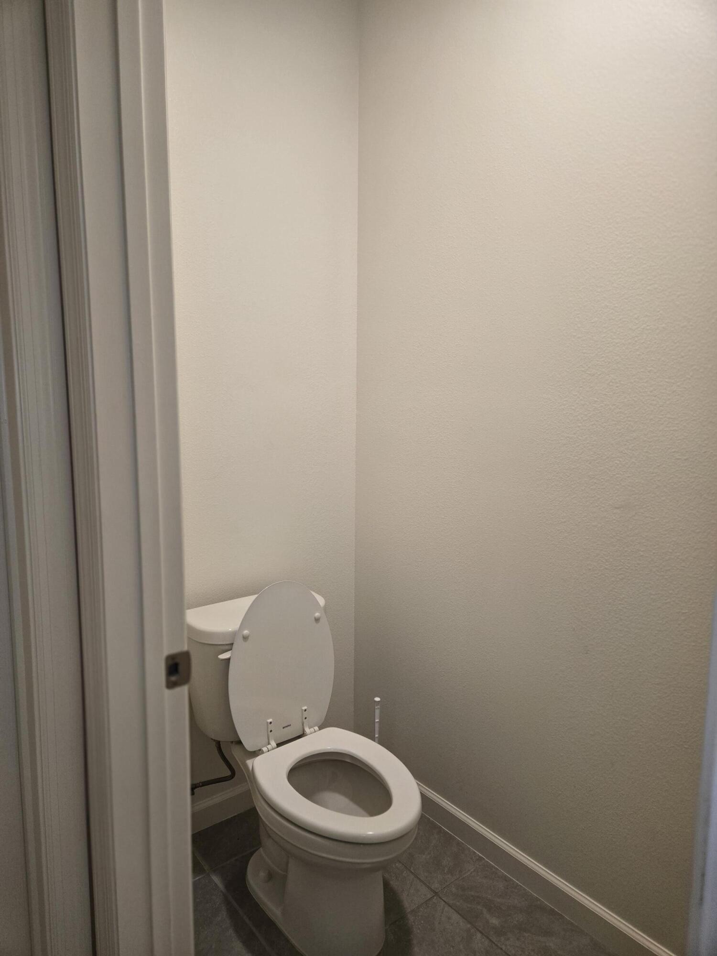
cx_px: 358
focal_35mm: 23
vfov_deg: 73.9
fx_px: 635
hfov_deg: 58.9
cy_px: 478
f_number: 1.8
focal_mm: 5.4
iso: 125
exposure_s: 1/120
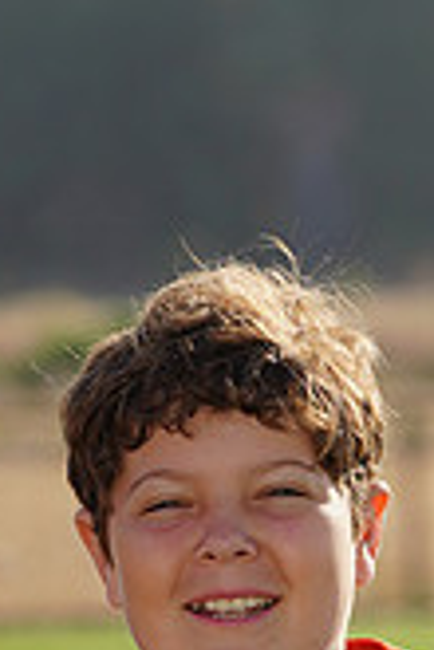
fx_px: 13073
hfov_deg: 1.9
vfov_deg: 2.8
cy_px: 918
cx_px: 197
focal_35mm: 723
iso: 100
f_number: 8
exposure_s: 1/250
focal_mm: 206
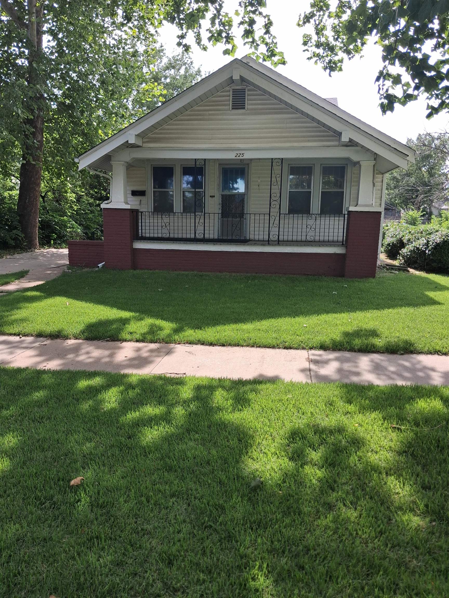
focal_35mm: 27
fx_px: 467
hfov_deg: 51.4
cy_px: 299
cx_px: 224
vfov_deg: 65.3
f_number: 1.8
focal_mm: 4
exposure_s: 1/235
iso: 25
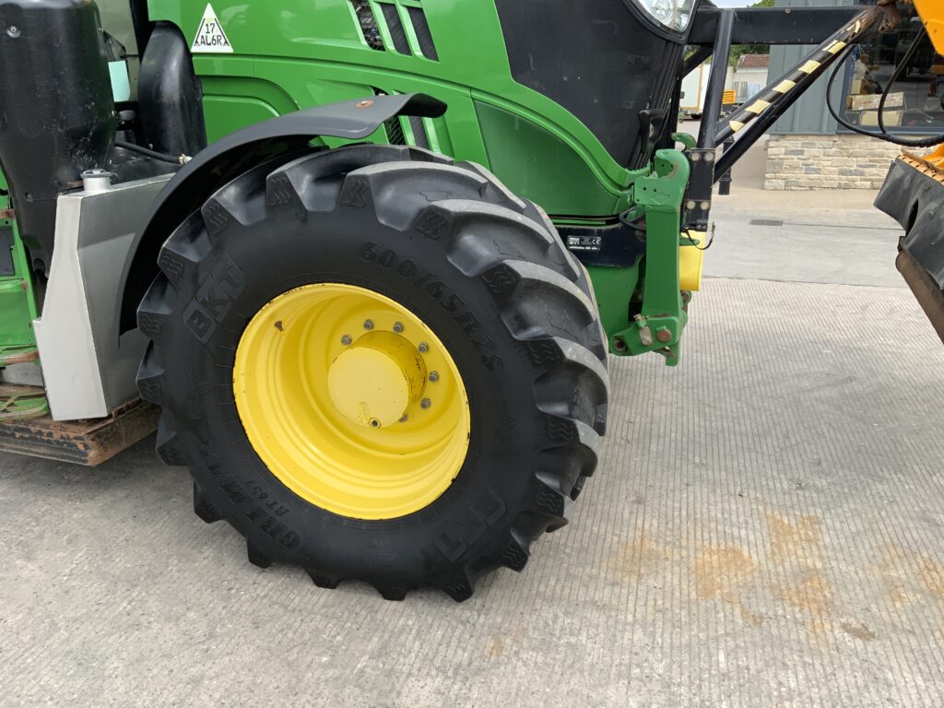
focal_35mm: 29
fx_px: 791
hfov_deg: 61.7
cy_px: 354
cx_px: 472
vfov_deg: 48.2
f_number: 1.8
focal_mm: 3
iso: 16
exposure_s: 1/700
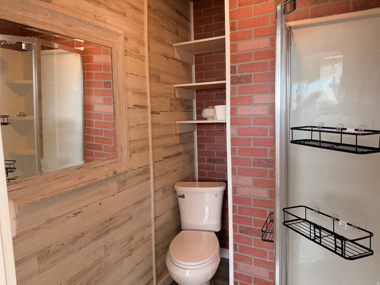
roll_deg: +2.2
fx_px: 263
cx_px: 190
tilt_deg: -6.2
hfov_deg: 71.6
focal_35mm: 24
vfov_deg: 56.8
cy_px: 142
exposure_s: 1/120
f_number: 1.78
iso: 320
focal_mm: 6.76
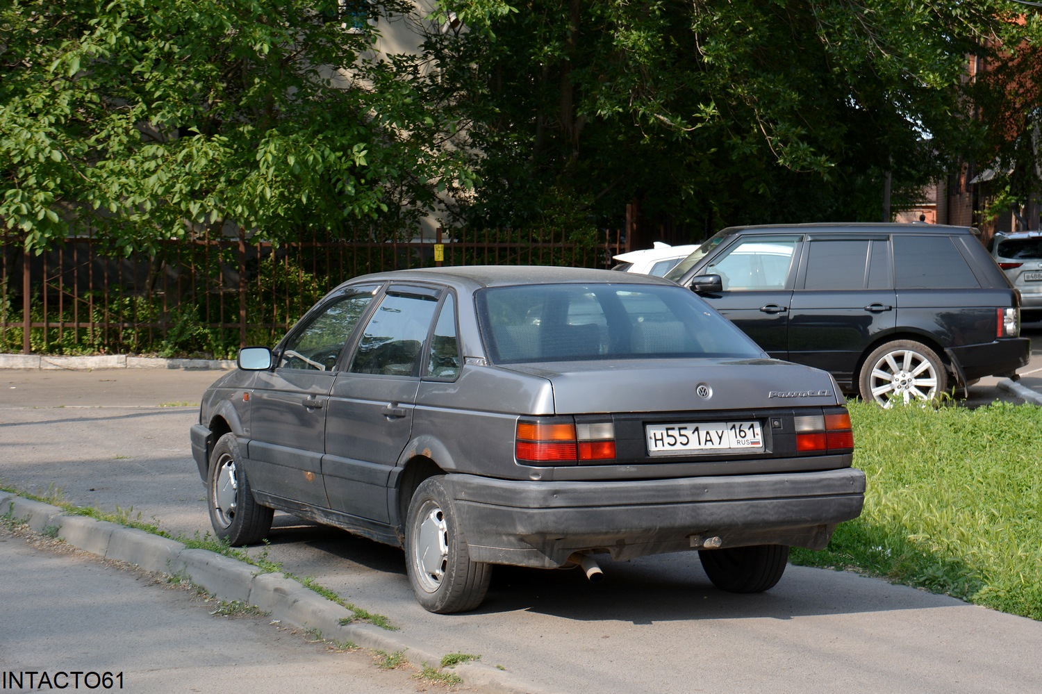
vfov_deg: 17.5
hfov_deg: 26.0
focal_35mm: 78
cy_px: 347
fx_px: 2257
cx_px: 521
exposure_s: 1/250
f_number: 8
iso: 200
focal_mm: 52
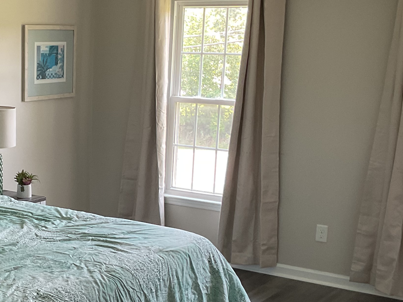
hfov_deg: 26.6
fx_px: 827
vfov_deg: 20.7
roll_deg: -2.2
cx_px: 48
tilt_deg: -10.7
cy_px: 197
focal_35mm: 71
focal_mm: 3
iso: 64
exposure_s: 1/60
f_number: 1.8
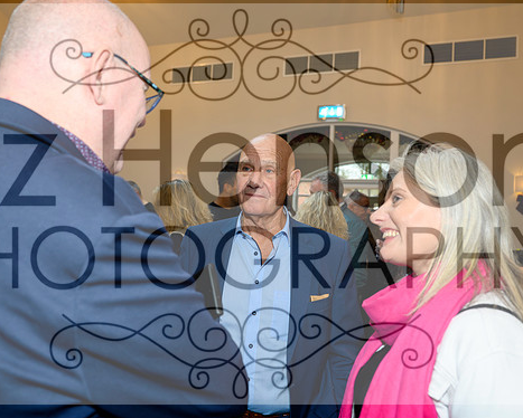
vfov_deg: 44.6
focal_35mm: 33
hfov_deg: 54.1
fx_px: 511
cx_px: 240
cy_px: 203
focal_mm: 28
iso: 1250
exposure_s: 1/160
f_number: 4
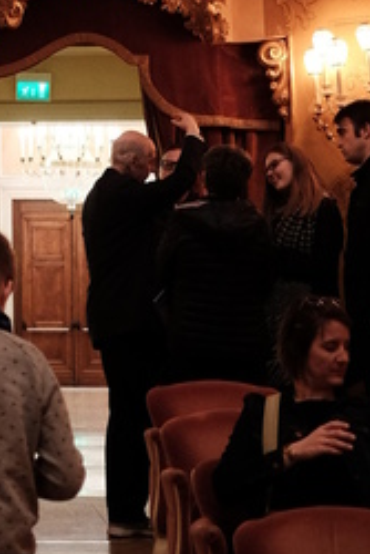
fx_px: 1724
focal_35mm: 112
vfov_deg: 17.0
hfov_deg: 12.0
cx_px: -61
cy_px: -197
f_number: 2
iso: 1600
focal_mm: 23
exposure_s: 1/60
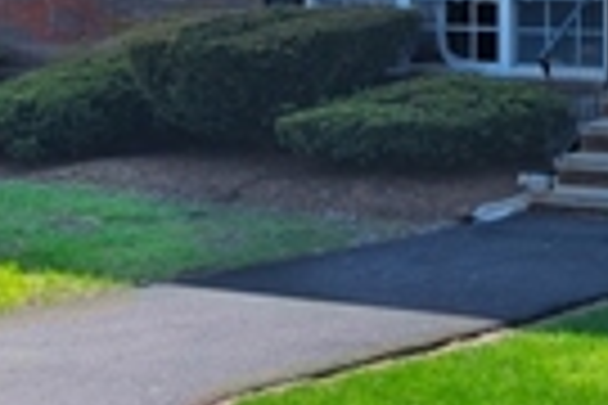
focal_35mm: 121
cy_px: -115
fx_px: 2043
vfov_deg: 11.1
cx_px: 887
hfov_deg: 15.7
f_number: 8
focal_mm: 16
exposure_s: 1/640
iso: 400
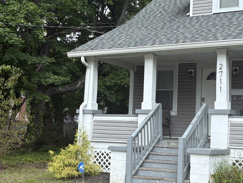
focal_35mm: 62
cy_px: 78
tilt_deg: +7.2
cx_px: 152
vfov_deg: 23.6
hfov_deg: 31.1
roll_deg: -1.2
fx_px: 435
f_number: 1.6
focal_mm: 5.96
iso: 50
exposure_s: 1/1751
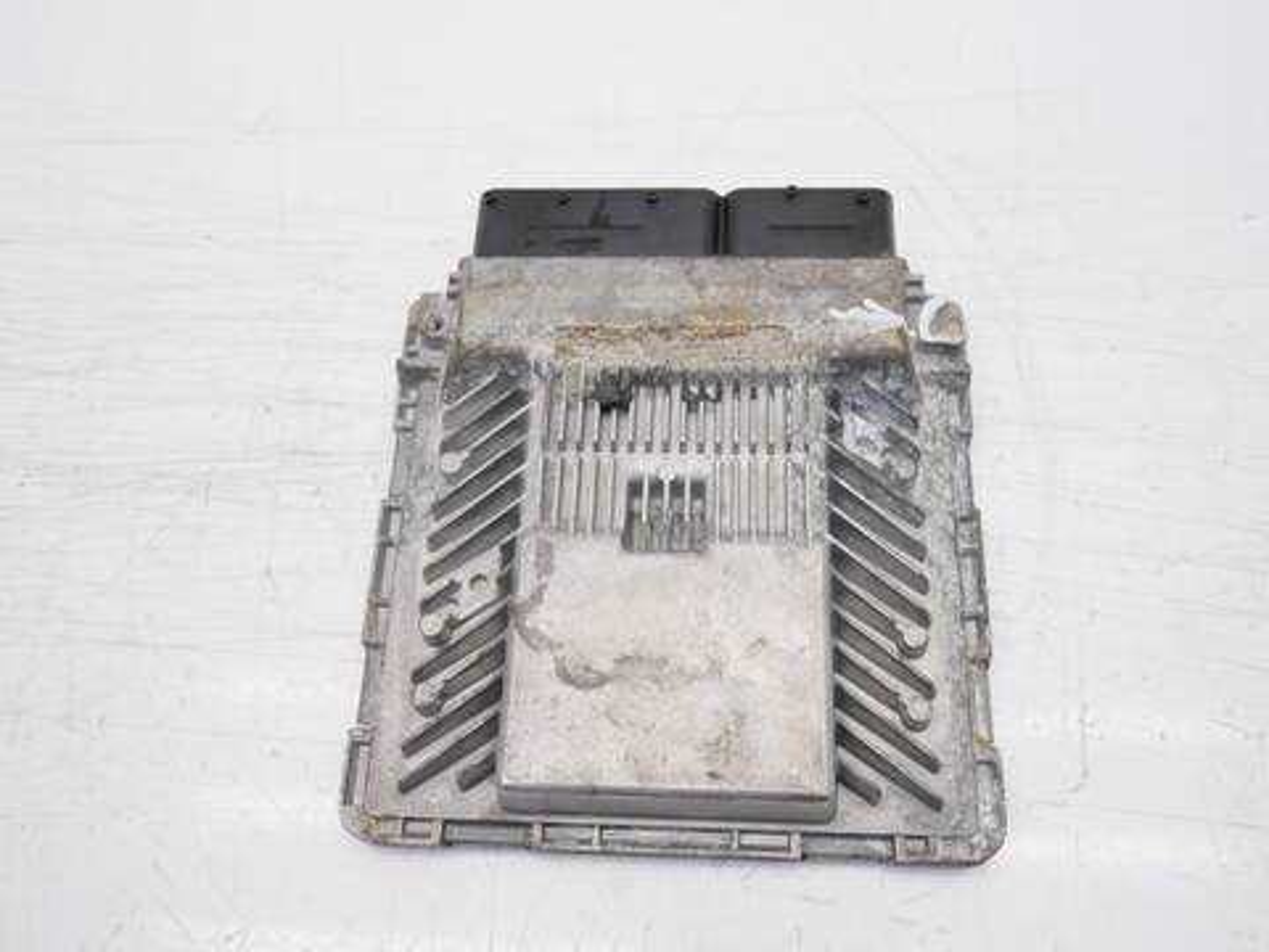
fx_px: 1173
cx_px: 634
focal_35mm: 32
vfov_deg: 44.2
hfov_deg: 56.8
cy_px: 476
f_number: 3.9
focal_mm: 16
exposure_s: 1/125
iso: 200
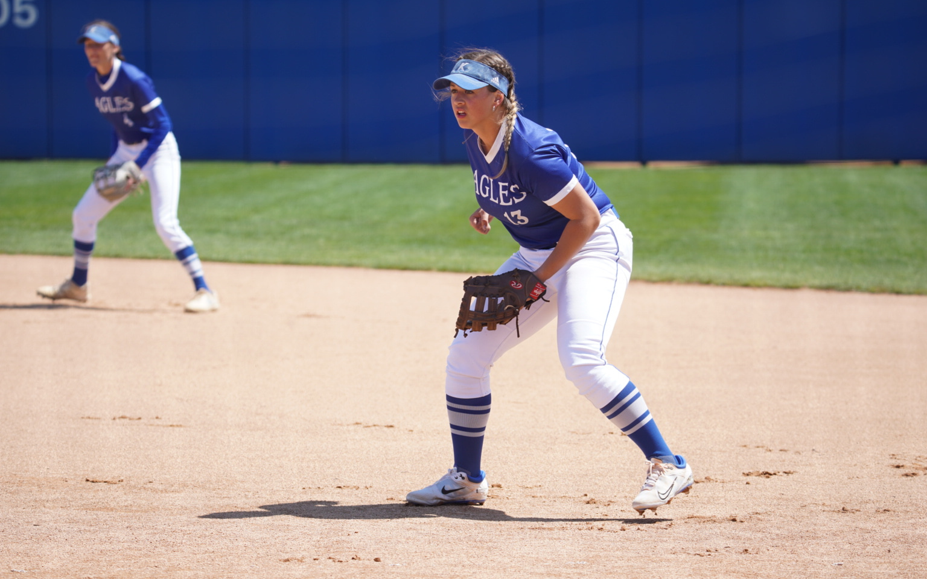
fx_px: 5179
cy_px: 309
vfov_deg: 6.4
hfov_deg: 10.2
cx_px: 459
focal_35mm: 205
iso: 200
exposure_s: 1/640
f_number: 5
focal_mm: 191
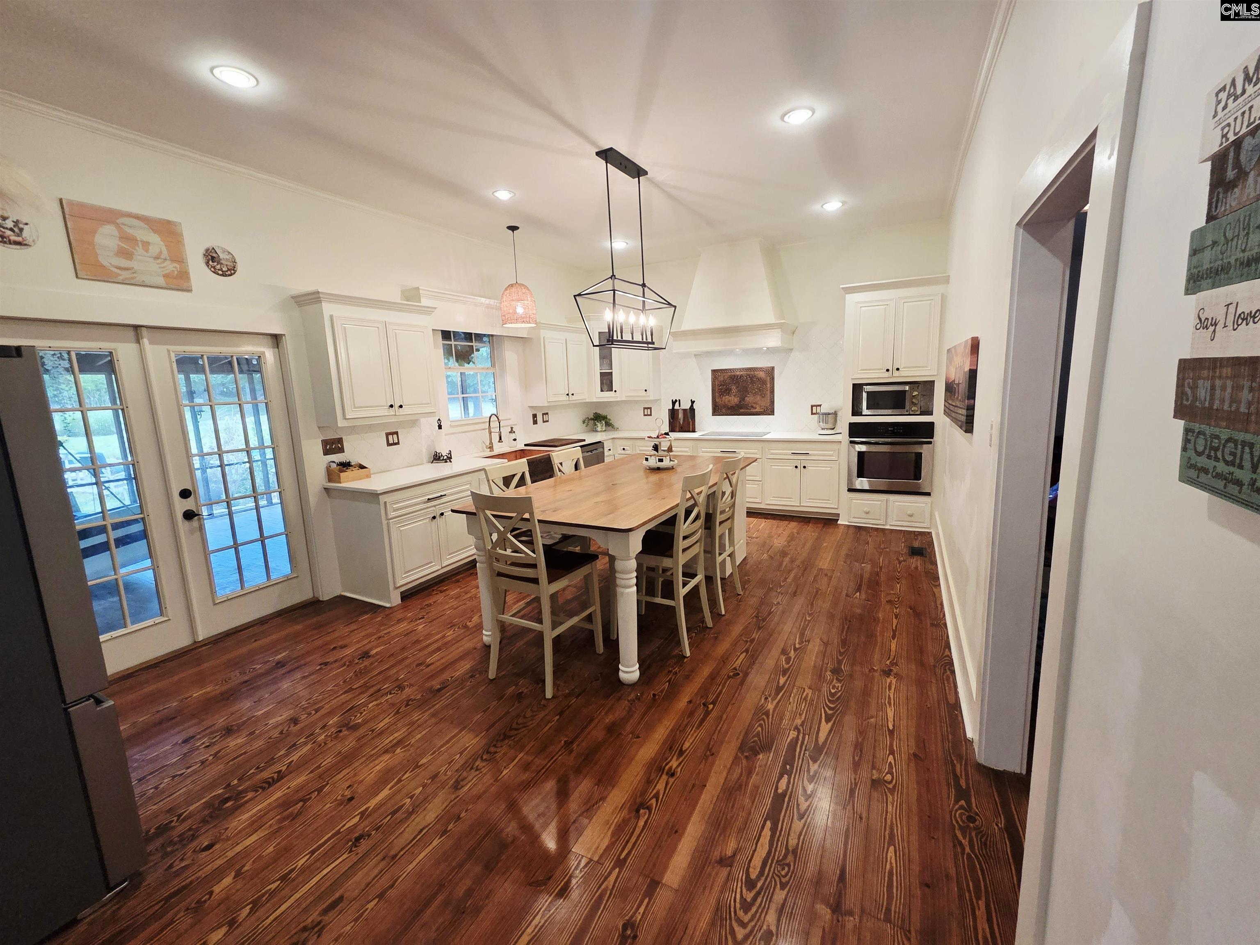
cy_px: 472
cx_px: 630
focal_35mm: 13
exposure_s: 1/60.2
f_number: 2.2
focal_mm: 2.2
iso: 250
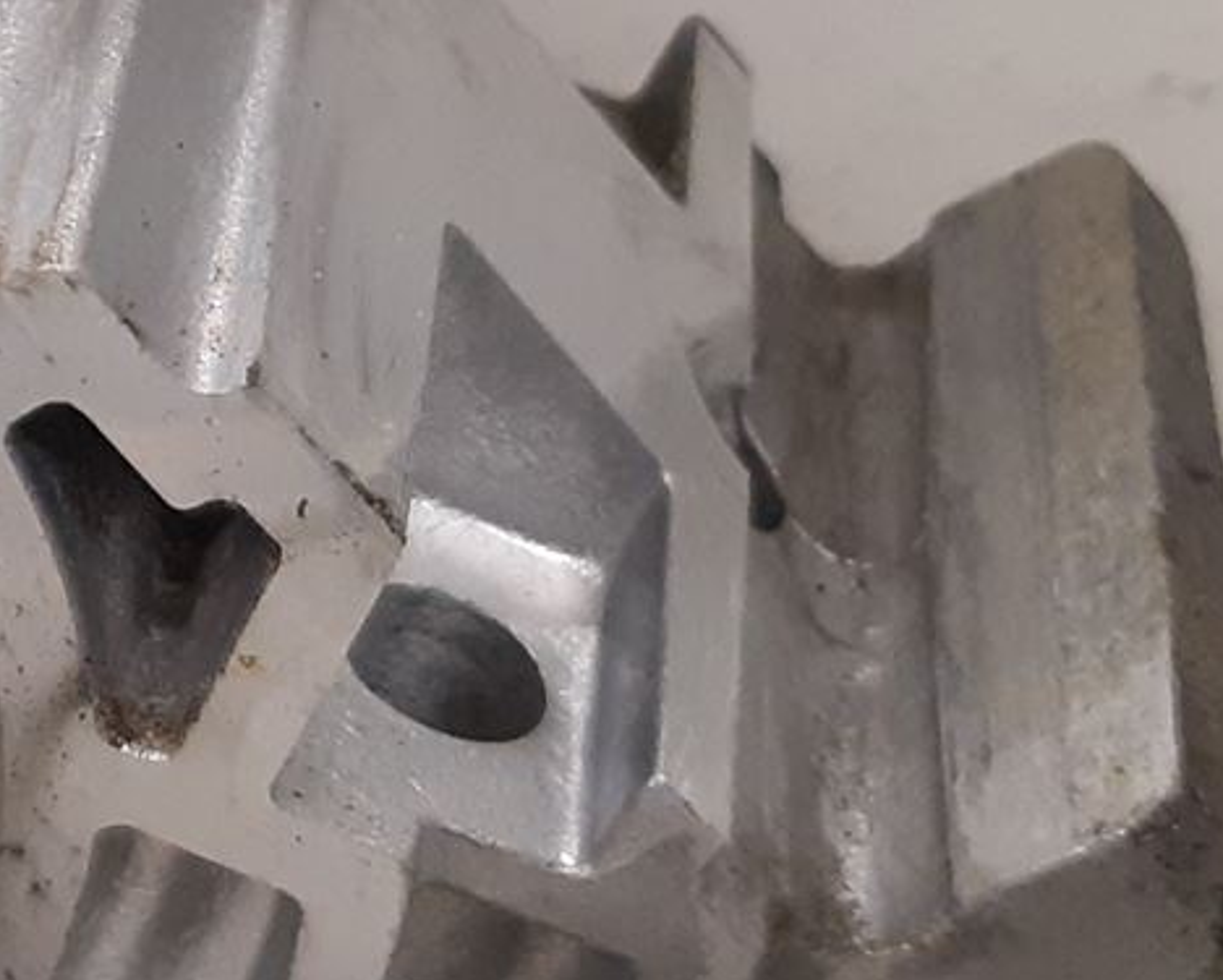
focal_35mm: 111
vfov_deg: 13.8
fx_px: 4020
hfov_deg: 15.5
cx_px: -800
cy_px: 201
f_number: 1.7
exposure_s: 1/50
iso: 200
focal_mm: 3.93
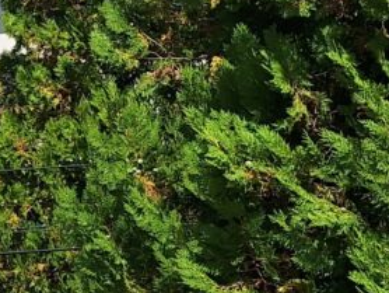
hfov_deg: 13.0
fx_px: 1428
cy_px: 182
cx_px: -439
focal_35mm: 127
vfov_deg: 11.7
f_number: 1.8
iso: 40
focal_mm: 5.54
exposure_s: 1/4202
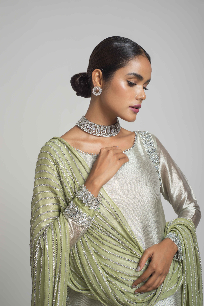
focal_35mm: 50
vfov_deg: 39.6
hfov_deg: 27.0
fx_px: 425
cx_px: 102
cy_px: 153
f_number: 5.6
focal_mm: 50
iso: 100
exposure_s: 1/160
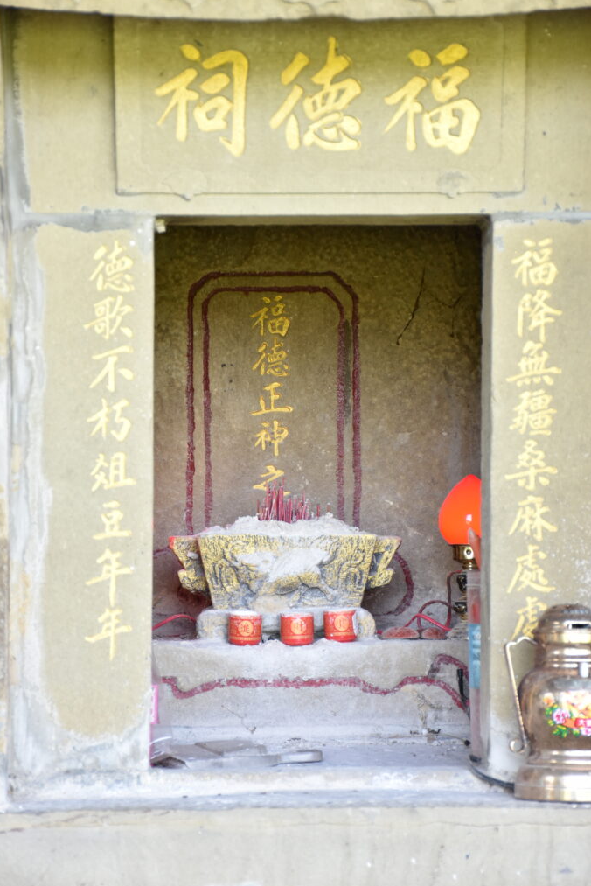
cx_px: 296
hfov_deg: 14.6
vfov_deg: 21.7
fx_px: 2313
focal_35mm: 94
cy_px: 444
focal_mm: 62
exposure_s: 1/40
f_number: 5
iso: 400
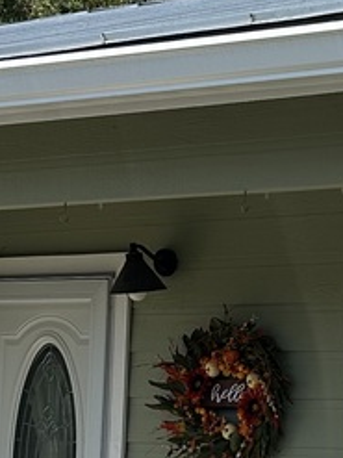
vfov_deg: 14.0
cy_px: 369
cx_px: 523
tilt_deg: +3.0
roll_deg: -2.3
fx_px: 1851
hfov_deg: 10.2
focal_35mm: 140
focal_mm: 6.86
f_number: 1.78
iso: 80
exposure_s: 1/3472
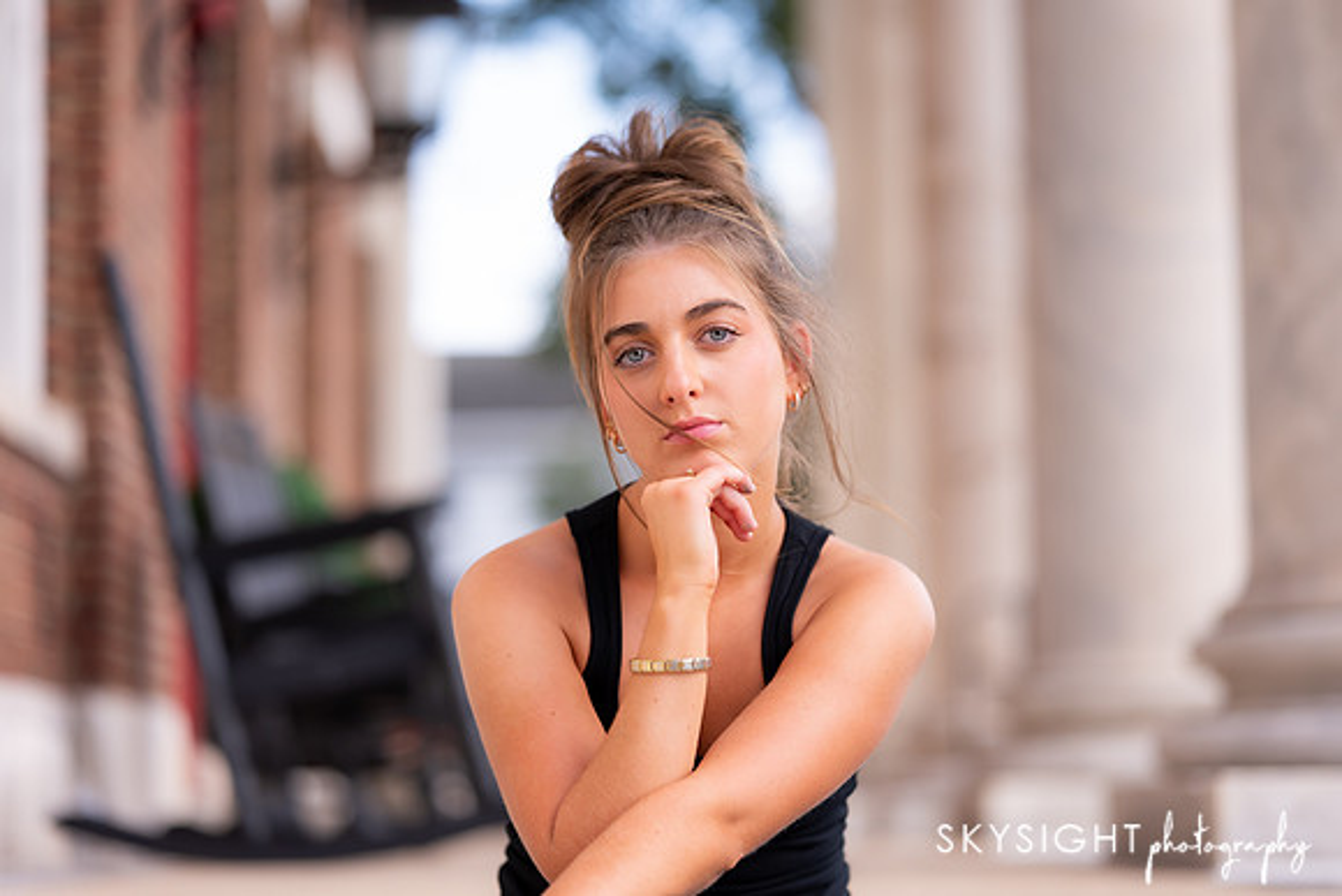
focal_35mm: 86
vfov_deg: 15.8
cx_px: 671
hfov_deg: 23.5
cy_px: 448
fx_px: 3223
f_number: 1.8
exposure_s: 1/1600
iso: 200
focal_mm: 85
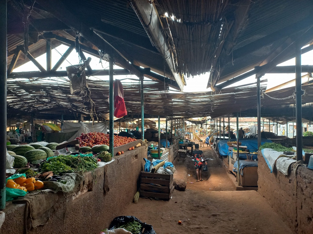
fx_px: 226
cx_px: 156
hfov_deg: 69.4
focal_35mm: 25
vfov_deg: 54.9
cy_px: 117
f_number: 1.8
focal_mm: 4.65
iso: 100
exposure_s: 1/50
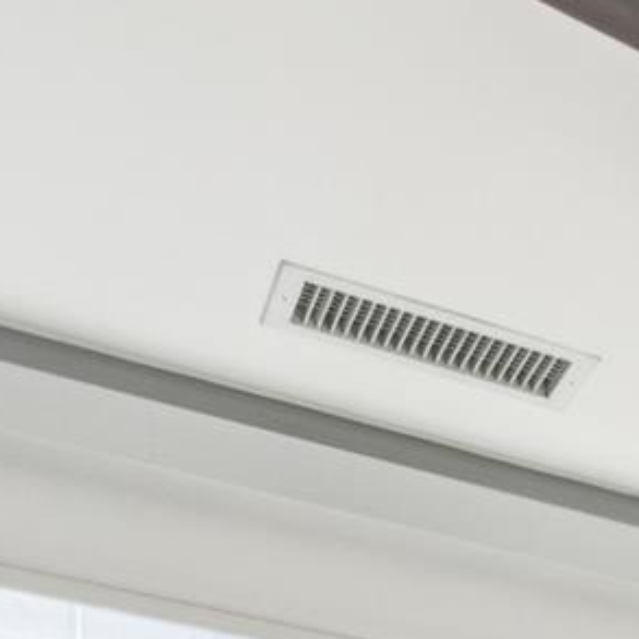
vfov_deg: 14.2
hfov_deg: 13.7
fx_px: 1996
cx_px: 1487
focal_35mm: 96
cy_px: 1399
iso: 100
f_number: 9
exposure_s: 1/25
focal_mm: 16.1
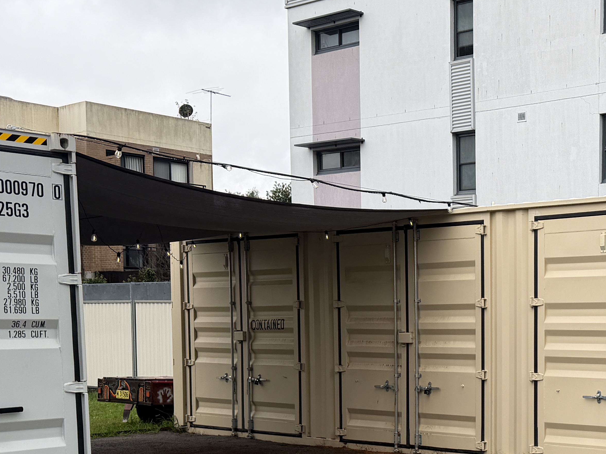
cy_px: 414
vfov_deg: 24.5
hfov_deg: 31.2
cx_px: 581
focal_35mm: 58
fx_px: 1015
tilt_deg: -3.7
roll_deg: +0.1
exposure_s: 1/1493
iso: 80
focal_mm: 6.76
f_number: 1.78
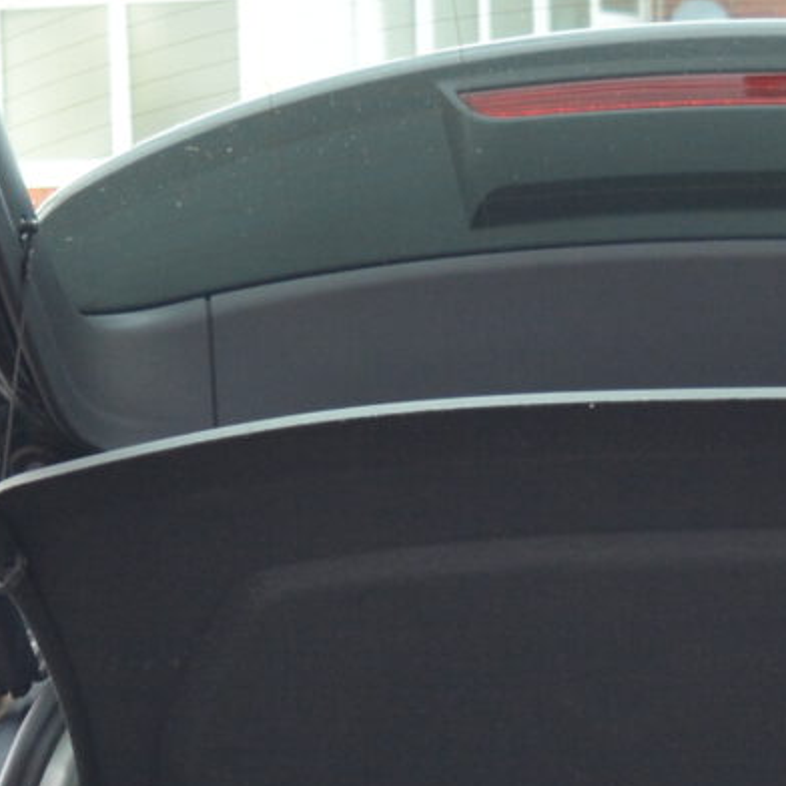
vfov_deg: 8.6
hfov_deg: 8.7
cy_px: 1082
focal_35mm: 200
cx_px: 618
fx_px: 5138
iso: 320
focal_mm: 24
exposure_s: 1/80
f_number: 4.5
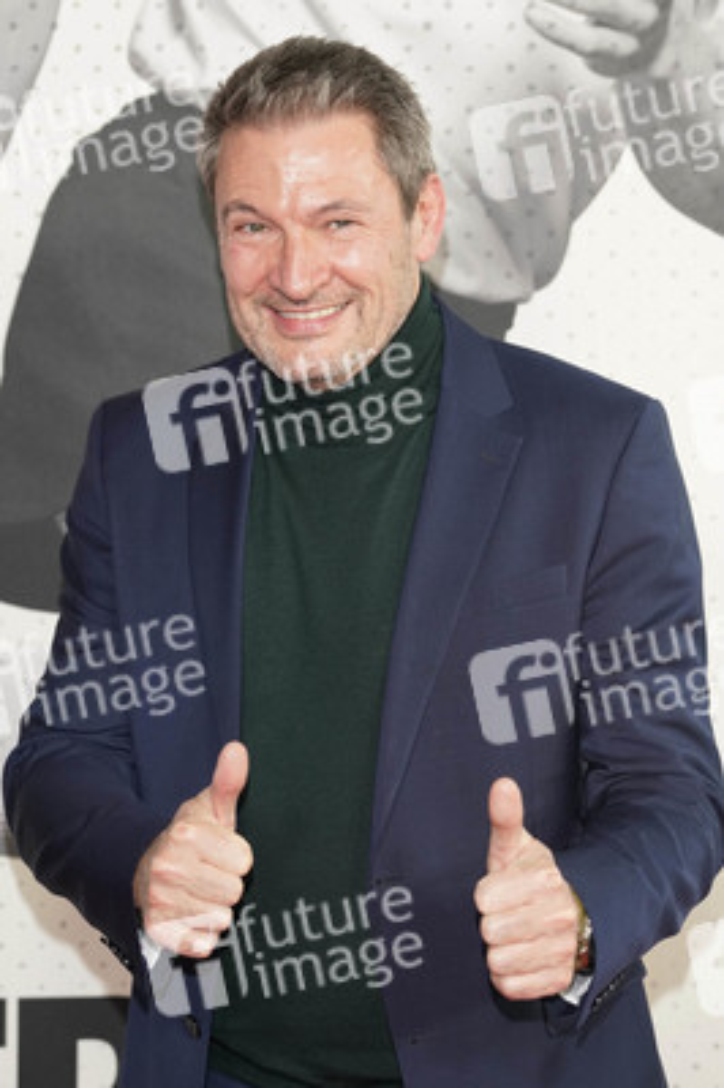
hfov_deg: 9.9
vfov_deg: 14.8
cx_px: 362
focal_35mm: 139
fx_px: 4200
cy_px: 544
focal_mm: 139
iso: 2000
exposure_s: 1/200
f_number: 6.3
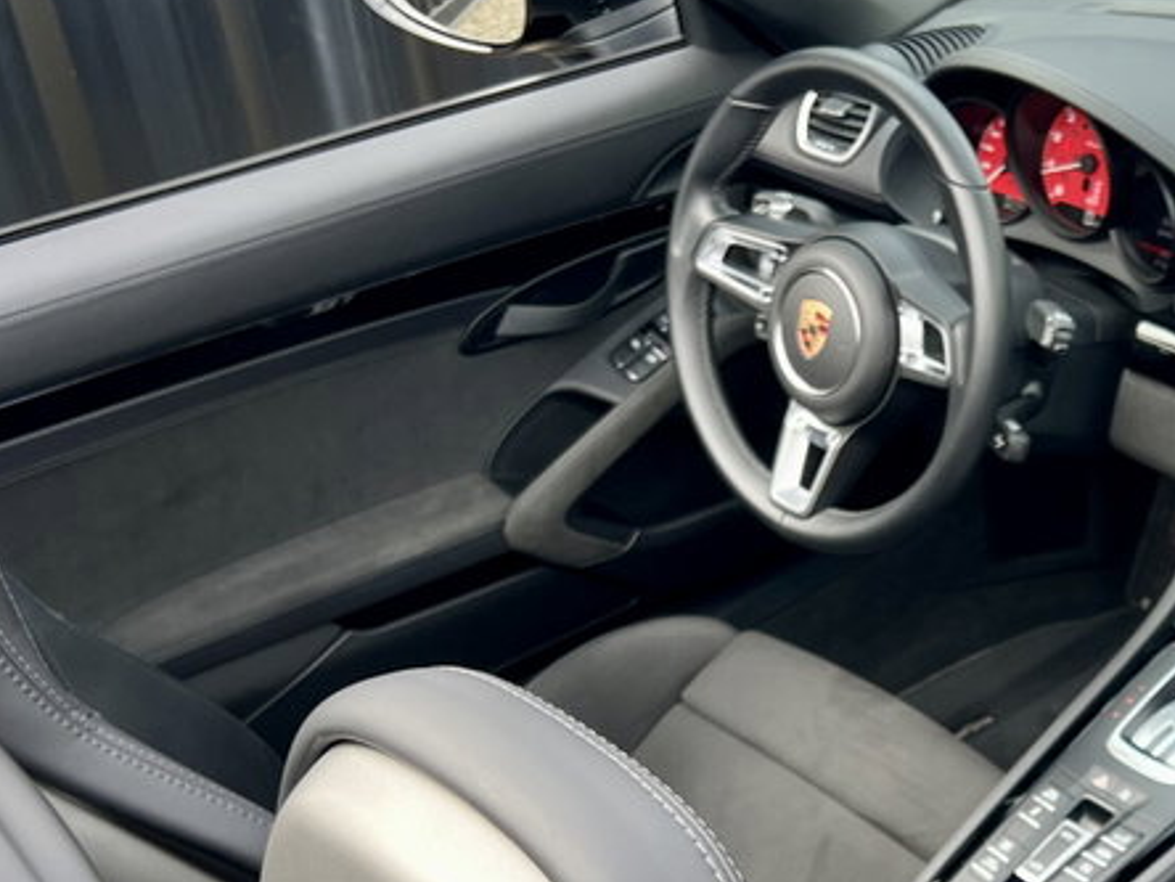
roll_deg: +2.3
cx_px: 1008
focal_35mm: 60
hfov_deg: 31.0
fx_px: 2037
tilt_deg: -37.5
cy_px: 808
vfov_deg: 23.7
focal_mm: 5.7
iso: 40
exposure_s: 1/244
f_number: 1.5
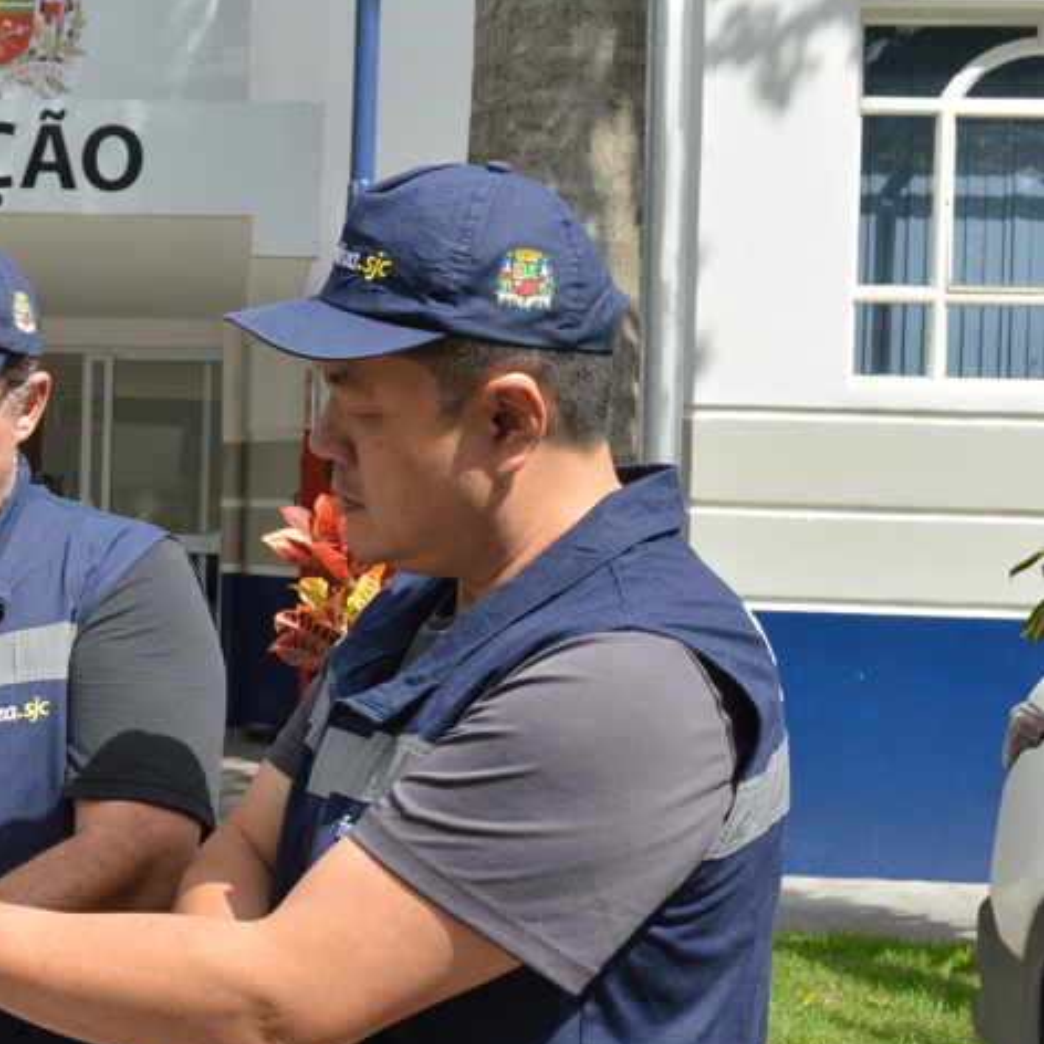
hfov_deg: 26.7
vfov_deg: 28.2
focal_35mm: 61
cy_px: 528
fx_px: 2081
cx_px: 7
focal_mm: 24
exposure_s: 1/250
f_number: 8
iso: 100
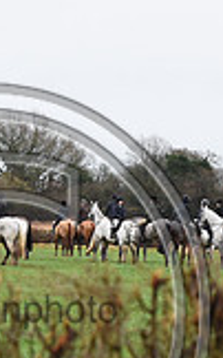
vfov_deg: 5.5
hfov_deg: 3.4
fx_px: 3721
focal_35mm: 382
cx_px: -42
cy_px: 281
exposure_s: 1/1250
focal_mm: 105
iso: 2500
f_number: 4
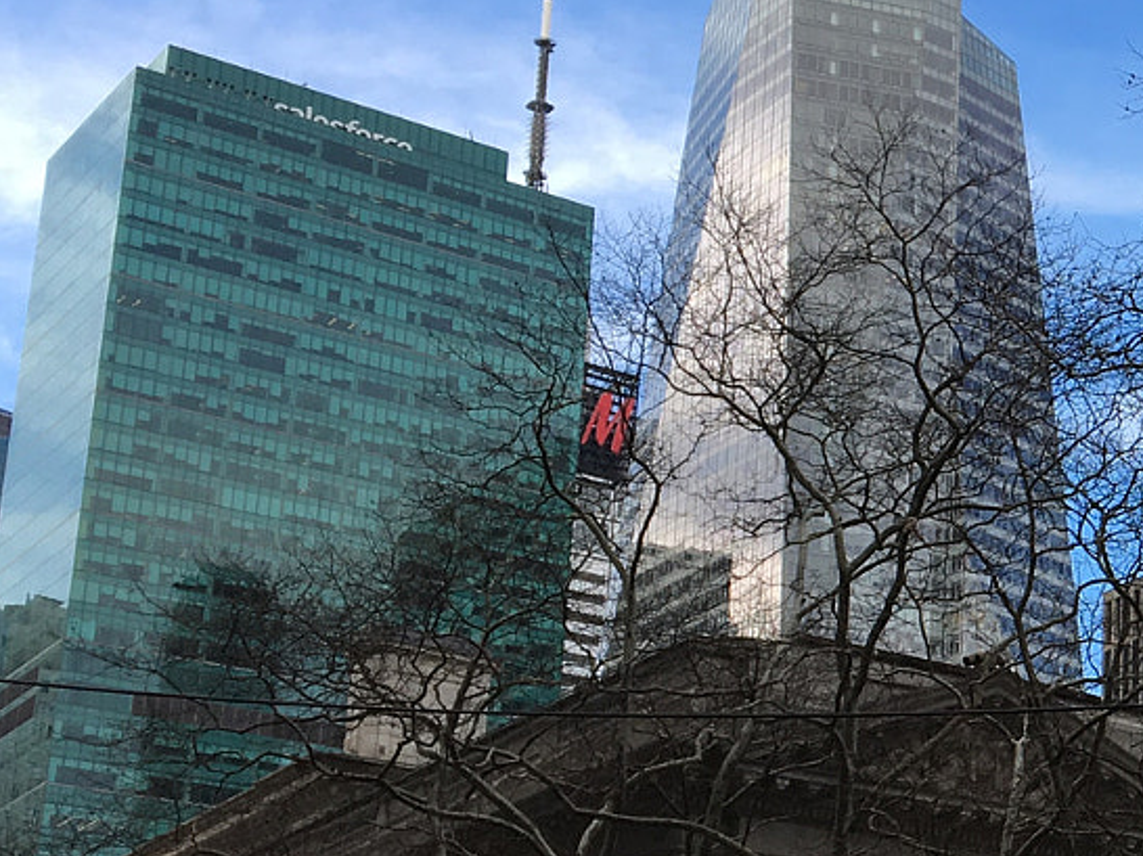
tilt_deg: +17.5
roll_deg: +1.4
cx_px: 1505
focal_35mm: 85
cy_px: 663
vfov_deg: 17.2
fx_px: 2805
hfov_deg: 20.9
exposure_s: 1/361
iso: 25
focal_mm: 4.15
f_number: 2.2
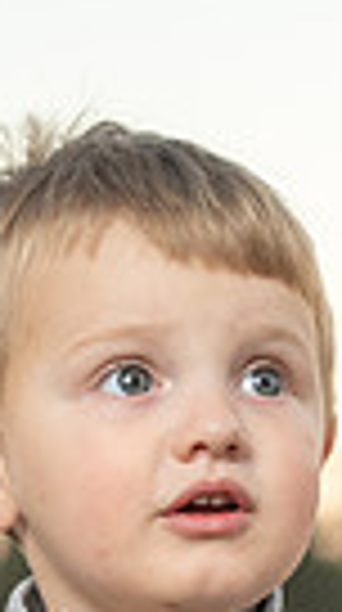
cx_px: 144
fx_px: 3889
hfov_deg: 5.0
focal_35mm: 240
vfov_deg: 8.8
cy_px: 927
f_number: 5
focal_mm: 69
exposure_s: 1/125
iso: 500
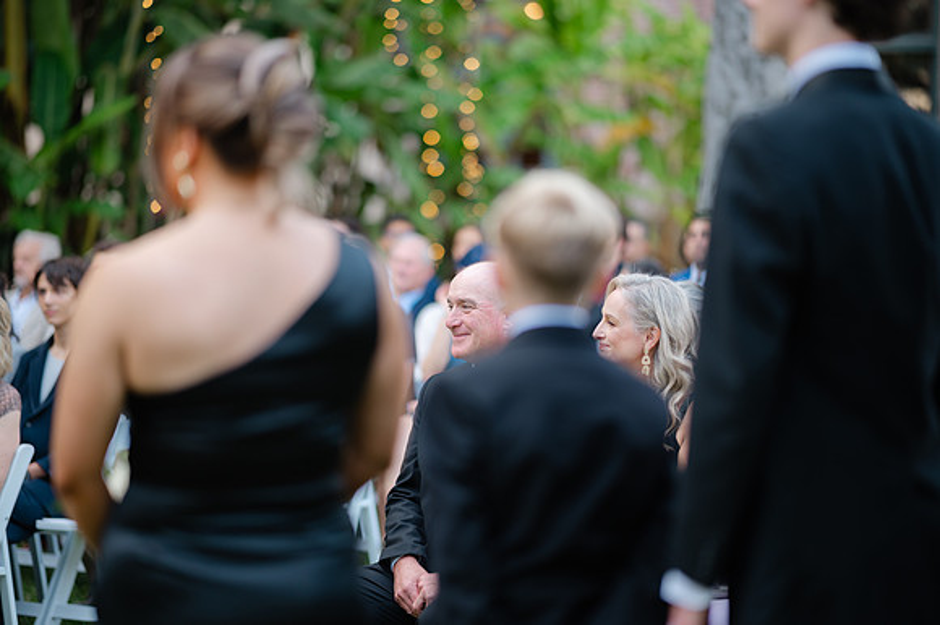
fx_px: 2740
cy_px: 312
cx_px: 470
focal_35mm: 105
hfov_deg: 19.5
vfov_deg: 13.0
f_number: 1.4
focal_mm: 105
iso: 100
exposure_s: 1/400
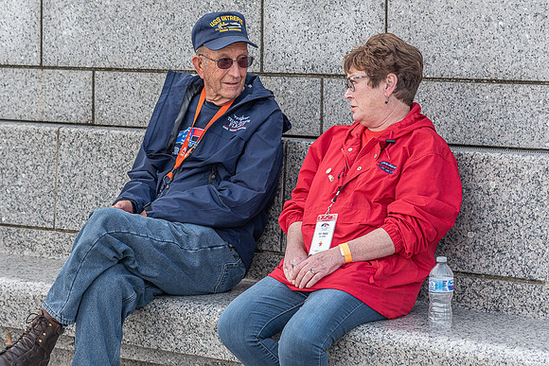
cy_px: 145
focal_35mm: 145
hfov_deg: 14.1
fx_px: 2213
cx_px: 217
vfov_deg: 9.5
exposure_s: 1/400
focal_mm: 120
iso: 500
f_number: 5
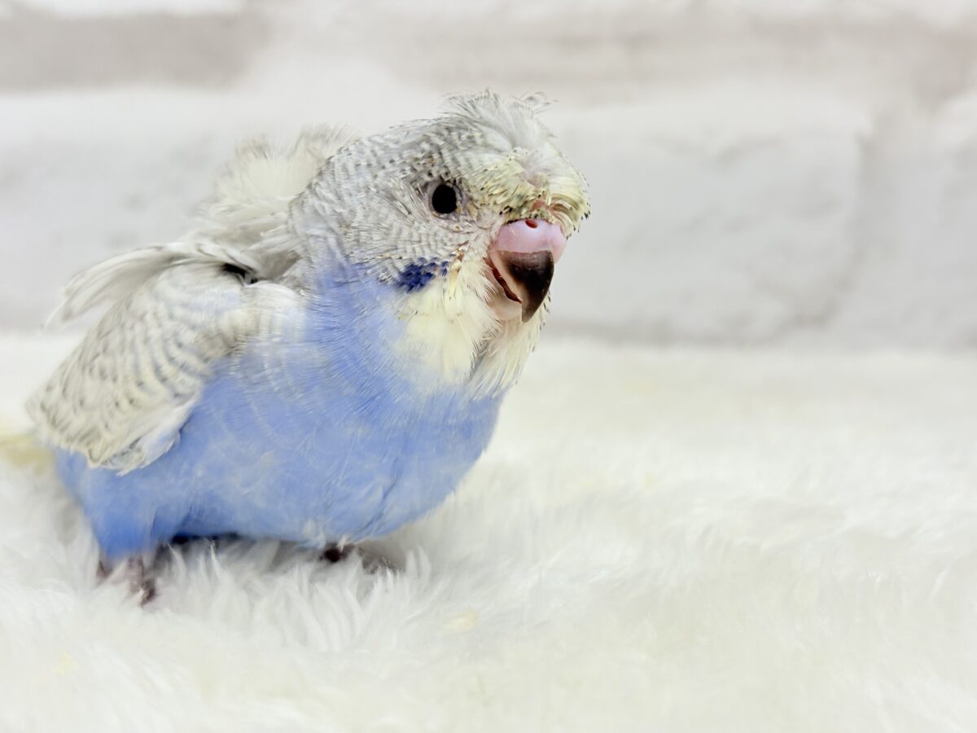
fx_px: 1468
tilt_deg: -9.3
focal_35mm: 52
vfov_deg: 28.0
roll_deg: +1.2
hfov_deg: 36.8
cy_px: 366
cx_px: 488
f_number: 1.6
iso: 64
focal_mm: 5.96
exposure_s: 1/100
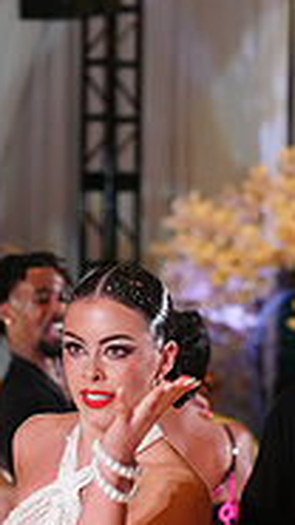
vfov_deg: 7.4
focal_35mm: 289
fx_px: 4021
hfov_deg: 4.2
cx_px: 217
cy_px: 718
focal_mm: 88
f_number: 4
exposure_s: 1/400
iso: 3200
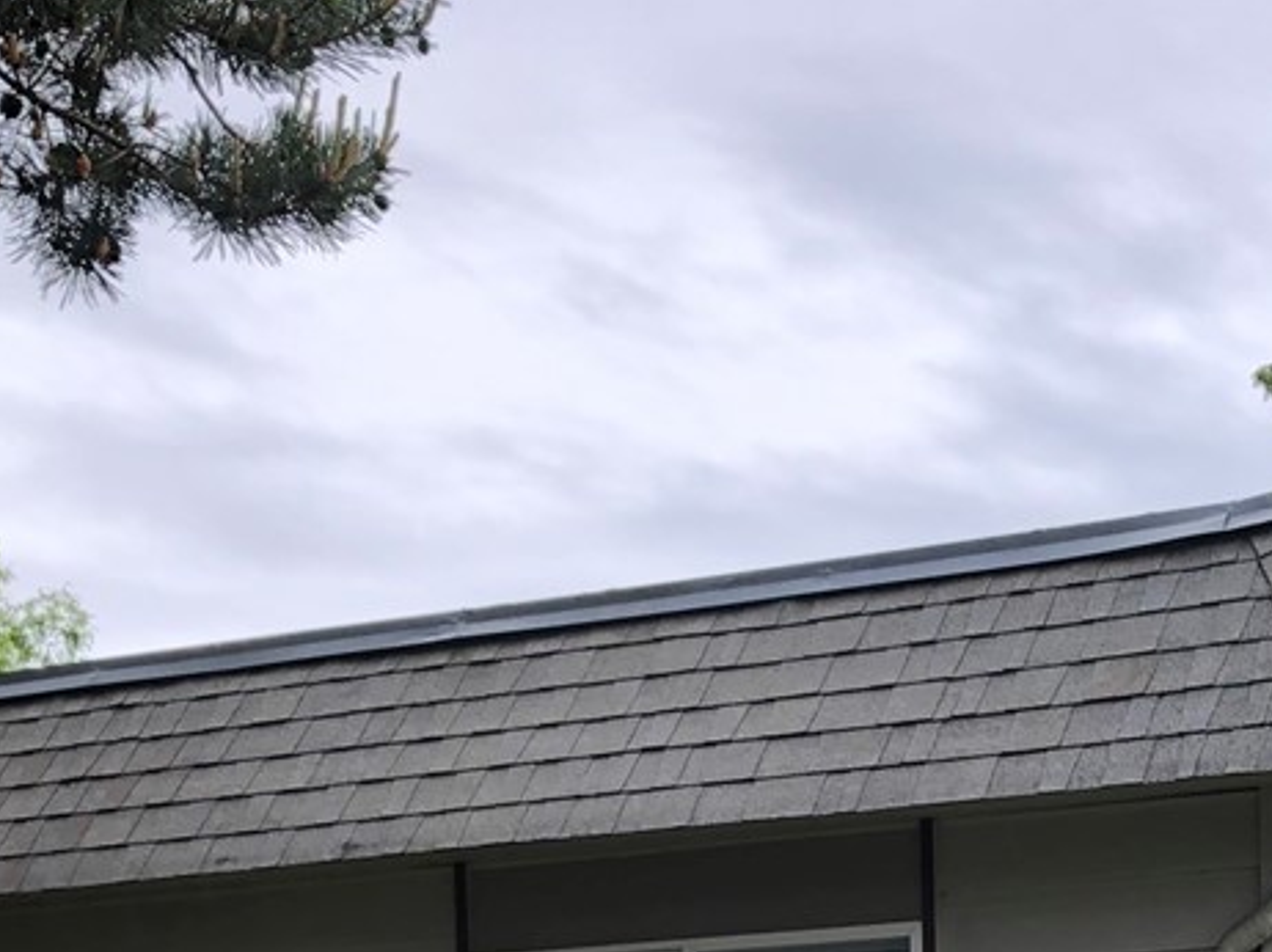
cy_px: 1436
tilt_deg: -1.0
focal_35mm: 97
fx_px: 3563
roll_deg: +1.6
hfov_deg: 19.9
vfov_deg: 14.2
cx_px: 1134
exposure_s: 1/120
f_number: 1.8
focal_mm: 3.99
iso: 20
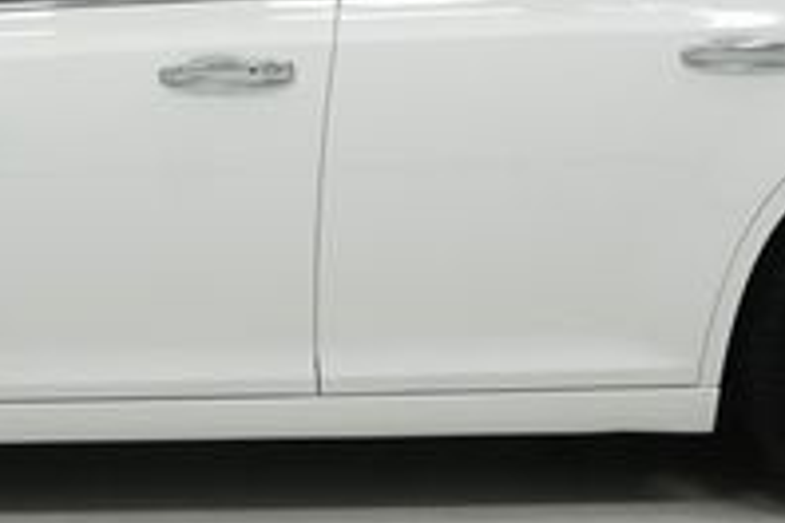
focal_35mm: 100
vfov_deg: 13.6
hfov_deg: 20.2
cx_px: 151
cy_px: 73
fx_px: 2180
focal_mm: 21
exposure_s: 1/200
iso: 400
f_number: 5.6
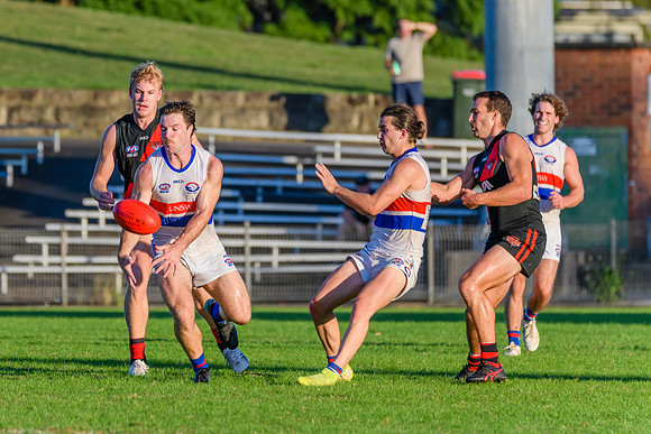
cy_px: 179
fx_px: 9520
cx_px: 215
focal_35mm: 526
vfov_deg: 2.6
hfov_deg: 3.9
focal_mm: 360
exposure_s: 1/2000
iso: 1100
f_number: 6
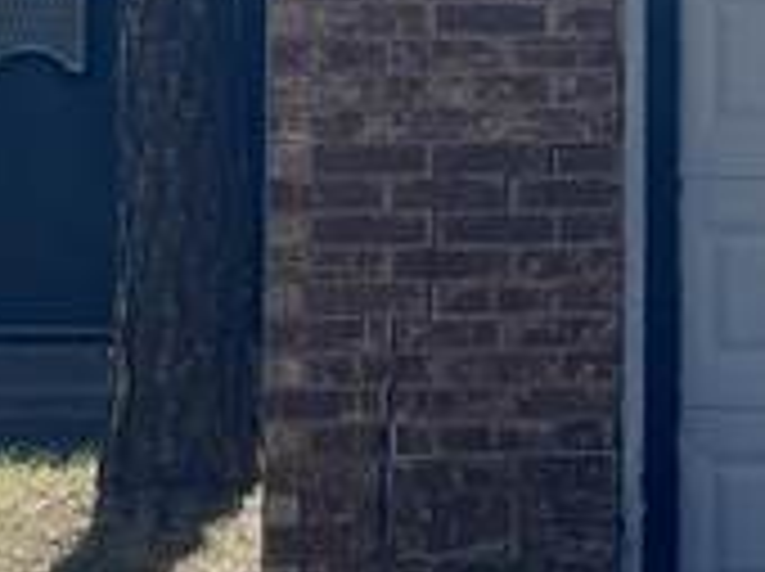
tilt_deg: +0.6
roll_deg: -0.1
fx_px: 4325
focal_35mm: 196
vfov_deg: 7.6
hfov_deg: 9.9
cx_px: 1044
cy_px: 149
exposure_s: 1/4444
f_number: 1.5
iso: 50
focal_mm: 5.7
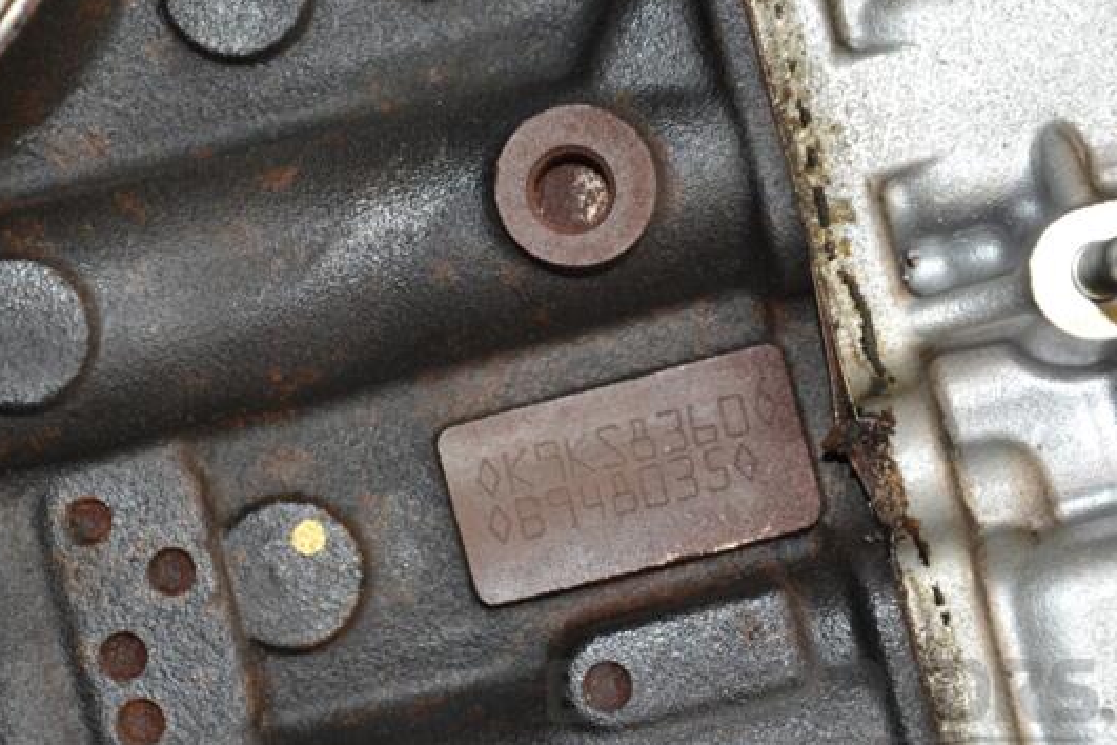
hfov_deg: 13.2
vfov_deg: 8.8
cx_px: 507
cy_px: 410
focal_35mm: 156
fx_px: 4840
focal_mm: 92
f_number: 5.6
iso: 800
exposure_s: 1/60
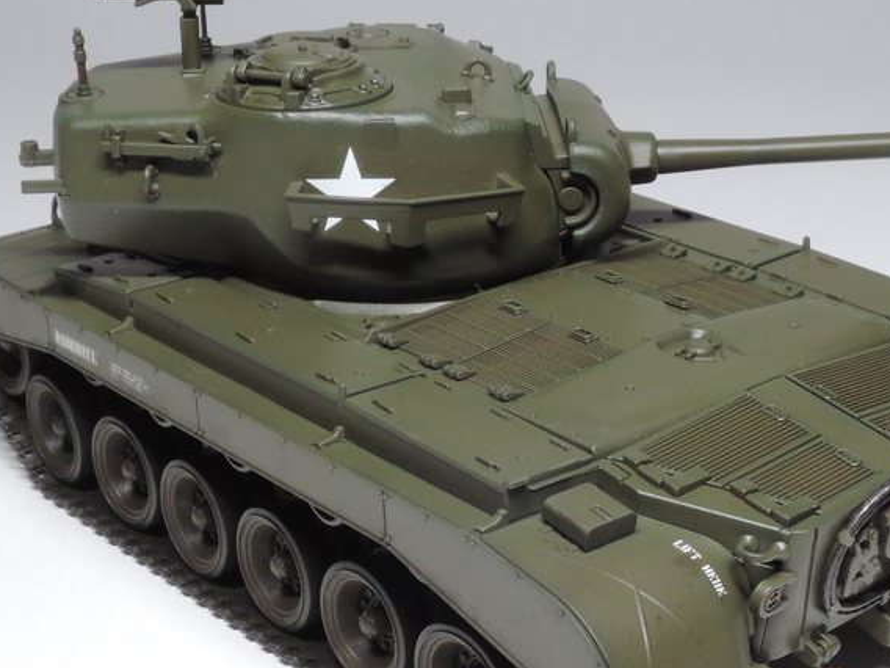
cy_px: 485
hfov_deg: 26.3
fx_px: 1903
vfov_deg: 19.8
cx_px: 547
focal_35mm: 74
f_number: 8
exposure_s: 1/25
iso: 400
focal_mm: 7.5
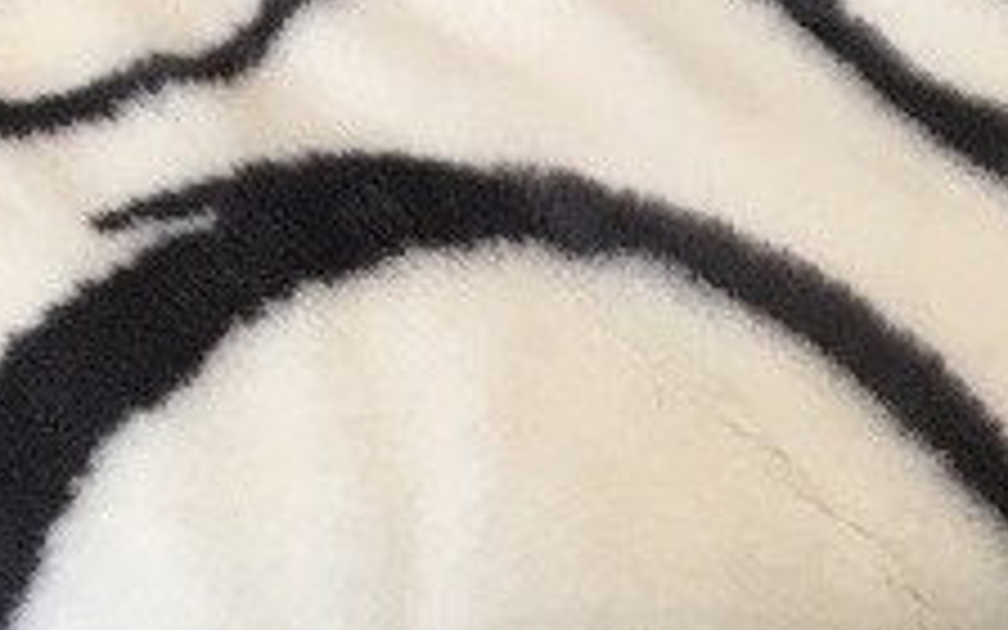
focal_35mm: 110
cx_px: 220
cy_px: 644
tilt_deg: -45.4
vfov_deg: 11.8
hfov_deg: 18.8
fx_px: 3022
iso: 40
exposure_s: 1/33
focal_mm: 4.15
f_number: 2.2
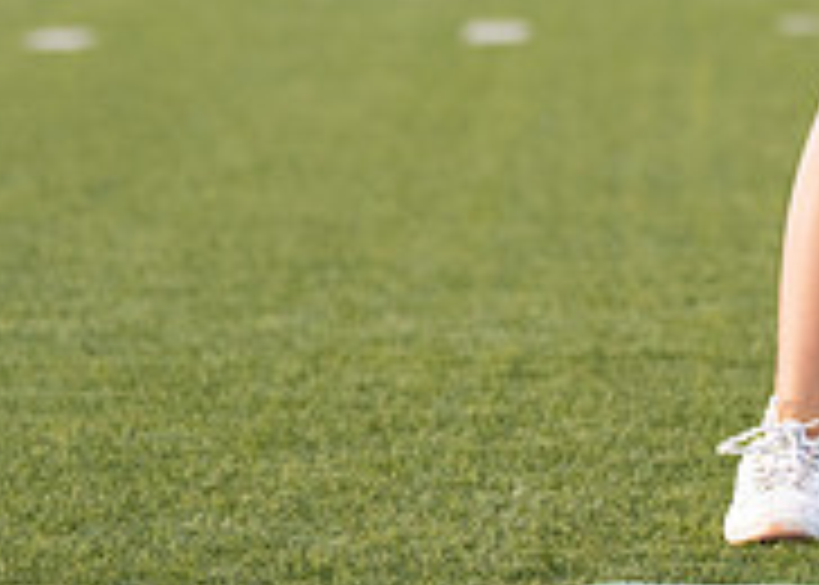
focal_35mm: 445
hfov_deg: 4.5
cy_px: -446
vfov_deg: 3.2
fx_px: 10351
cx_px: 1202
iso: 400
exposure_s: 1/3200
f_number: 2.8
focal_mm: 103
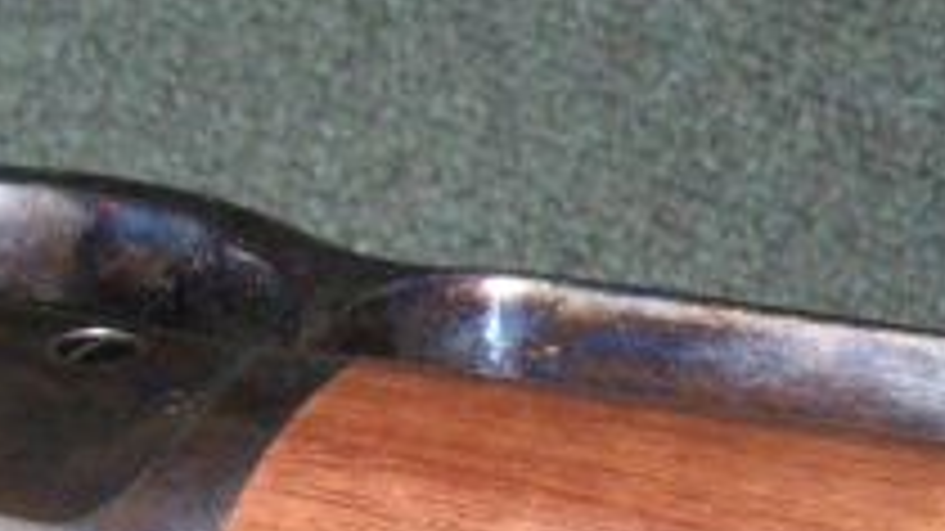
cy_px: 497
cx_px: -612
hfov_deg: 14.8
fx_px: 3282
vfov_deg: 9.2
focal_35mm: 131
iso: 400
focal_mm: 5
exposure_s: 1/50
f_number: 4.2
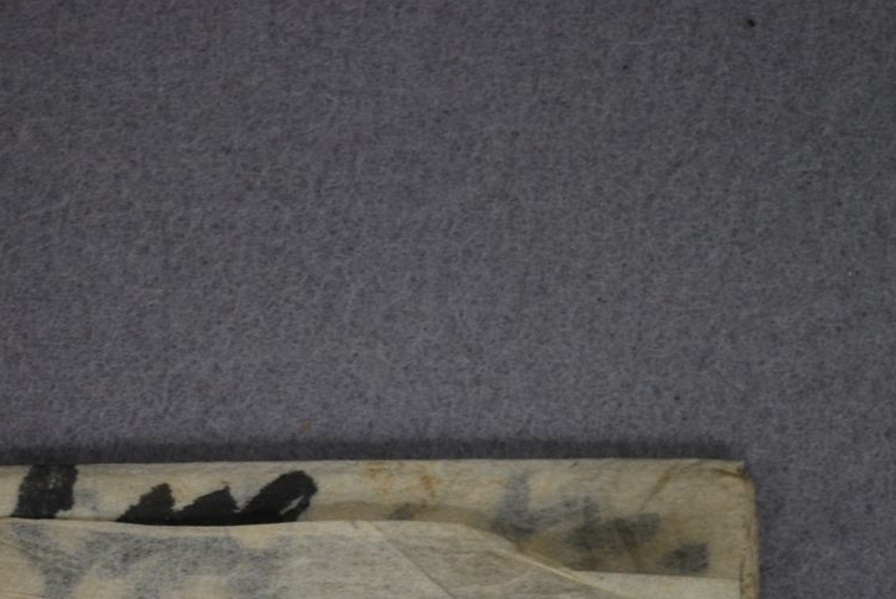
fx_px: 4584
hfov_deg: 11.0
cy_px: 748
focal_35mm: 184
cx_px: -34
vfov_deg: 7.4
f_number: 5.6
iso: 320
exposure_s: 1/30
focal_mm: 48
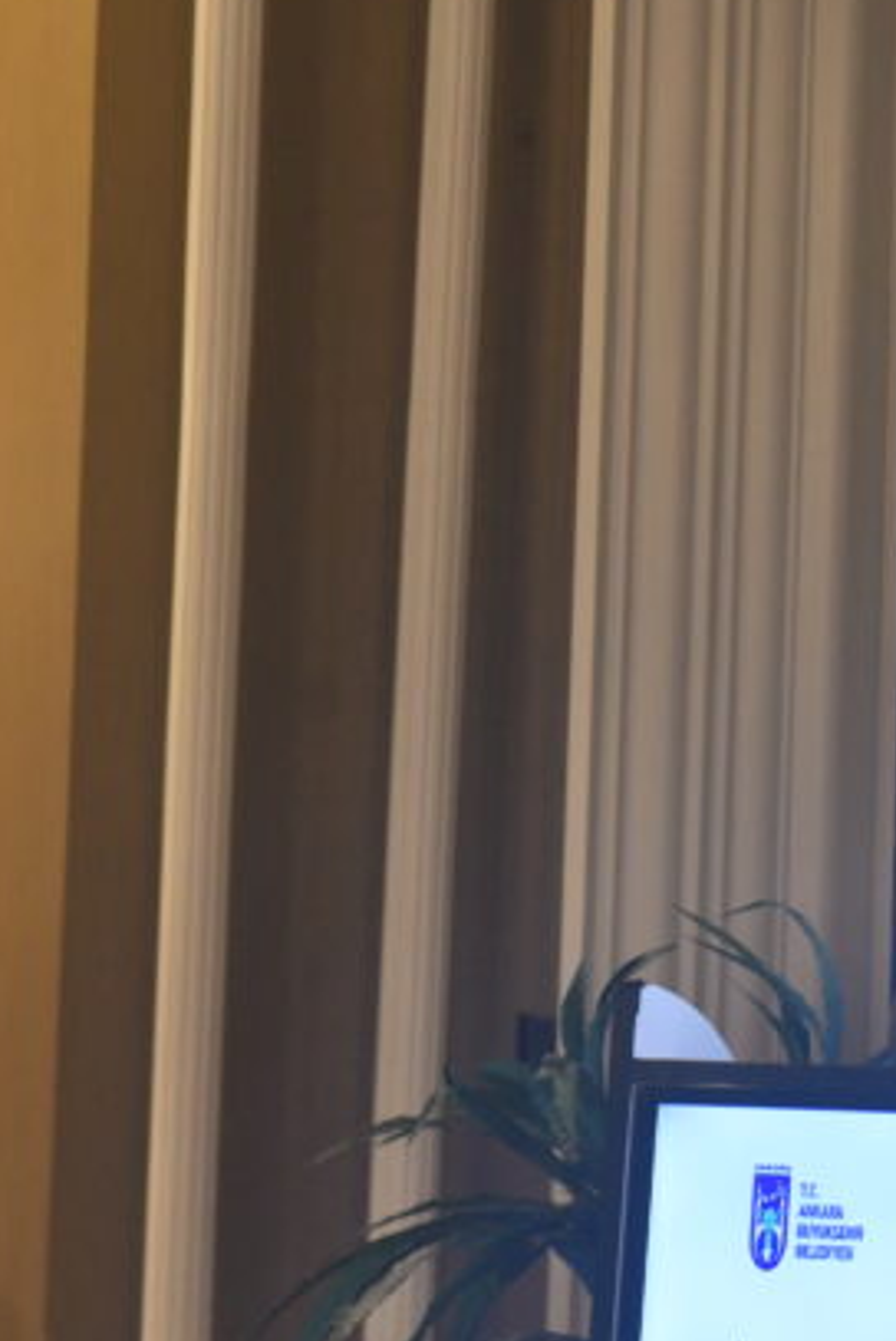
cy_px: 311
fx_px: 6559
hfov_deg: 7.7
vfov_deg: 11.6
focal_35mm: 176
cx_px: 1173
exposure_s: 1/100
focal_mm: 70
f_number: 5.6
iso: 1250
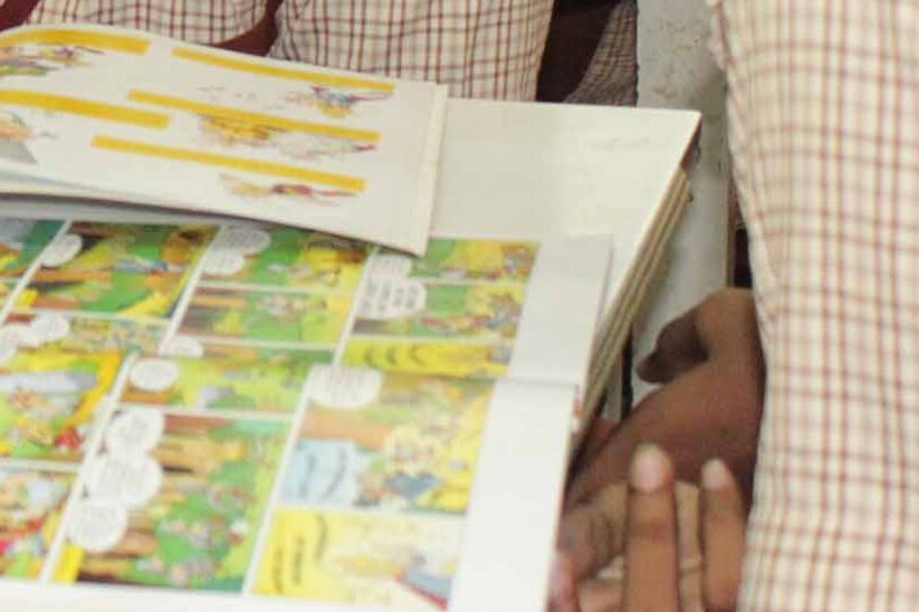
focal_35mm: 123
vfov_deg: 10.7
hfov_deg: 16.1
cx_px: -150
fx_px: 3138
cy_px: -302
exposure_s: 1/60
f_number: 2.8
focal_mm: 6.3
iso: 140
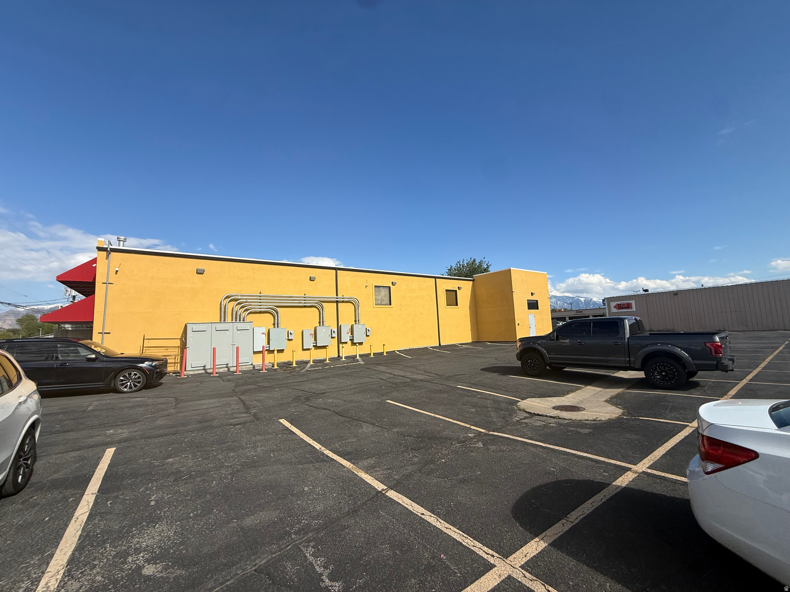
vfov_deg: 85.7
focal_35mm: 14
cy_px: 296
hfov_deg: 102.1
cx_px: 395
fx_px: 320
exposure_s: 1/3289
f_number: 2.2
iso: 50
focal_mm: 2.22
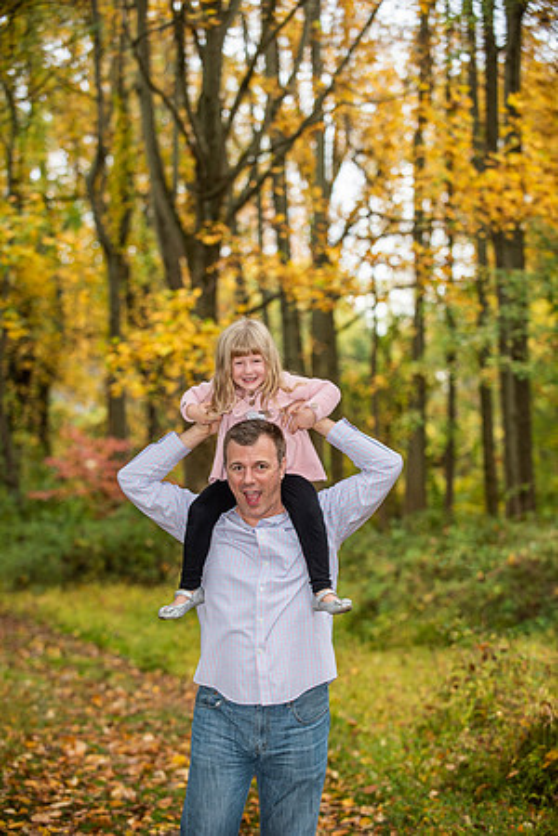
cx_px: 279
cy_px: 418
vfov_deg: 21.5
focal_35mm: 95
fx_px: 2209
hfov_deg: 14.4
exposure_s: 1/125
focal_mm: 95
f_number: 3.5
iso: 250
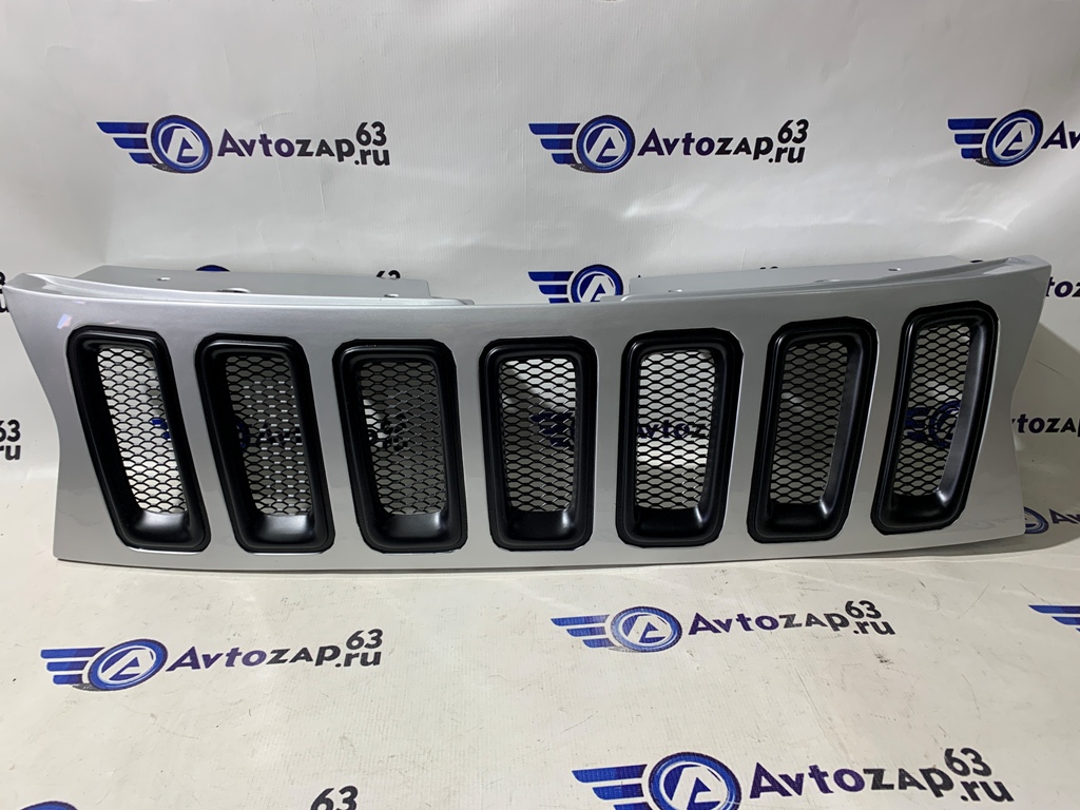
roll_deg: +0.1
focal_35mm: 26
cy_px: 405
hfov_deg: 67.3
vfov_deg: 53.1
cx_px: 540
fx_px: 811
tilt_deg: -25.6
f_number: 1.8
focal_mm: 4.25
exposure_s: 1/100
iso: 64
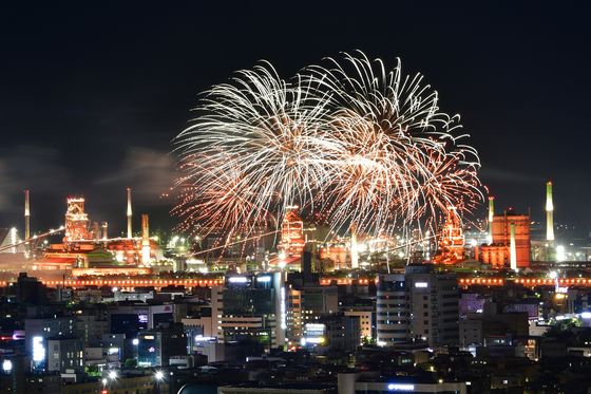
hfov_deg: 22.6
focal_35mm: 90
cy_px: 197
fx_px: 1477
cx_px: 296
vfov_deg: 15.2
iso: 100
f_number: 8
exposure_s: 6.5
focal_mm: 90
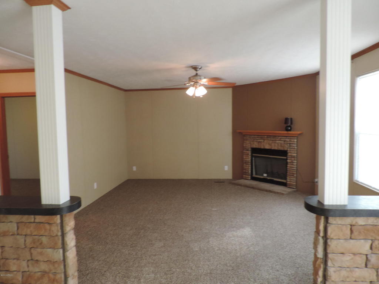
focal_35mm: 24
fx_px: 263
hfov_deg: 71.6
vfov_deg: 56.8
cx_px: 190
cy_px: 142
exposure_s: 1/30
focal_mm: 4.3
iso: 360
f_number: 3
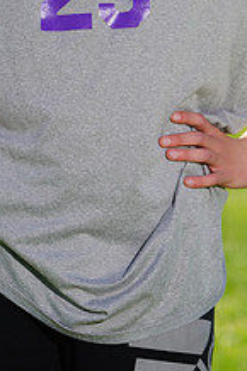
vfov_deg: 3.5
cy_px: -75
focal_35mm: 589
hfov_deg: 2.3
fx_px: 6071
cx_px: 134
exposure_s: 1/200
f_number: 7.1
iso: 64
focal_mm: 221
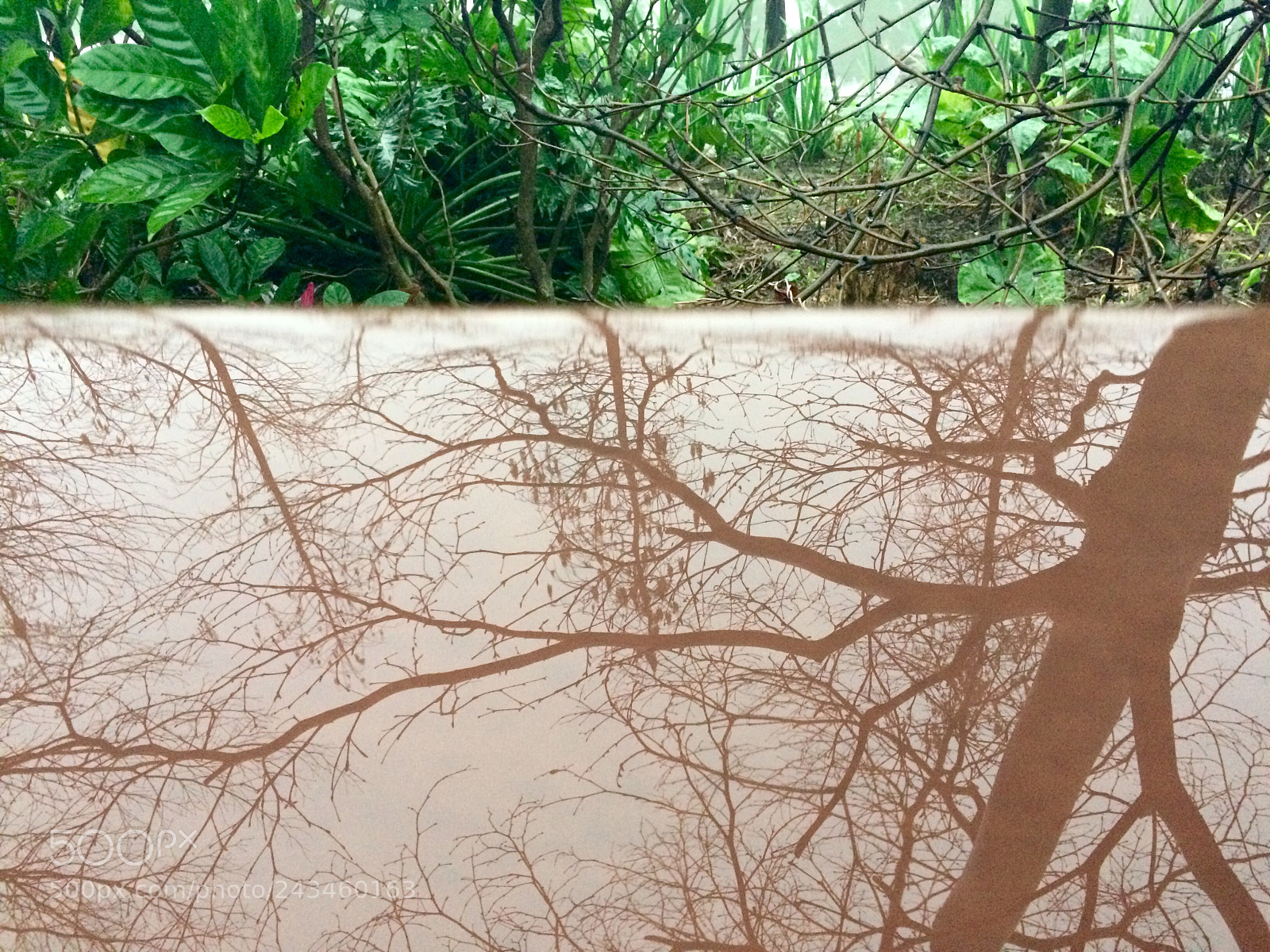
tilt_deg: -37.7
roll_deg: +5.3
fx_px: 1064
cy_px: 476
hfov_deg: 61.7
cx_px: 635
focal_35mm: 29
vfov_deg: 48.2
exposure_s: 1/25
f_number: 2.2
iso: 320
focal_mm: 4.15
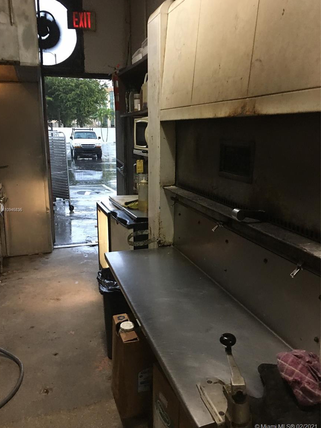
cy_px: 210
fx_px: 371
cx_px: 155
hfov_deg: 46.8
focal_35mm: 30
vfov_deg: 60.0
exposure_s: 1/4
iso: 50
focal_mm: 4.15
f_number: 2.2
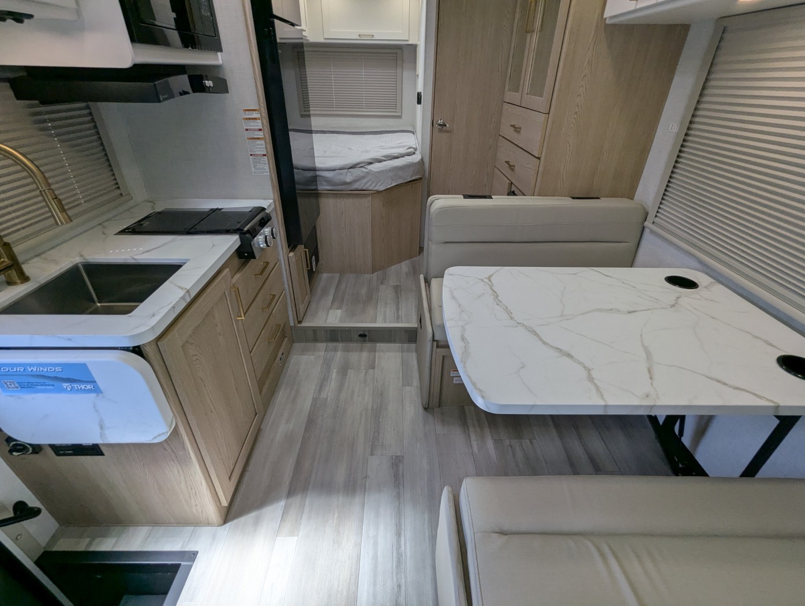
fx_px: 373
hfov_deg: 94.4
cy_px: 303
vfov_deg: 78.2
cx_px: 402
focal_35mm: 16
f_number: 2.2
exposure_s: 1/208
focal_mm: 2.35
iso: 59
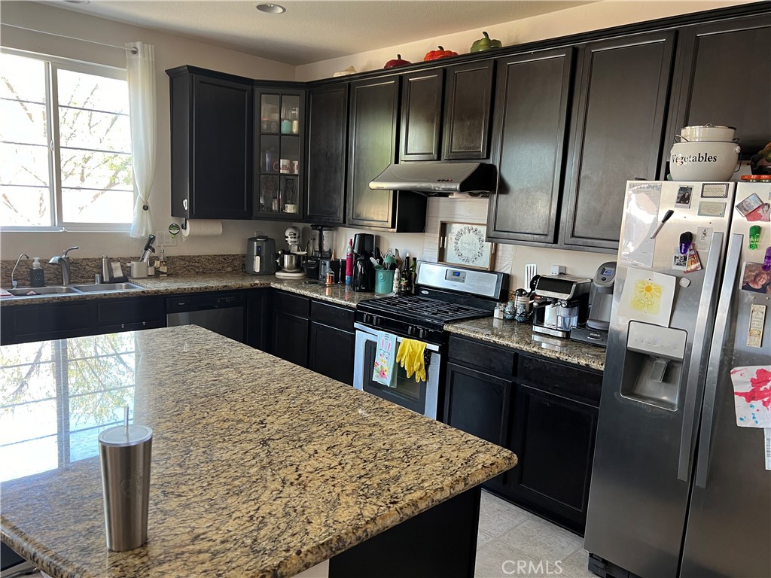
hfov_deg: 67.3
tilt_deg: -9.2
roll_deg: -3.2
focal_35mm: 26
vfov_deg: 53.1
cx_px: 386
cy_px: 289
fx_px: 579
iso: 160
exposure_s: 1/60
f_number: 1.5
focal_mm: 5.7
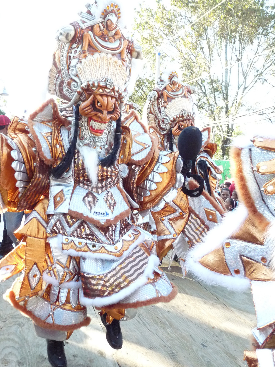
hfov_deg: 38.7
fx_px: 392
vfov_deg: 50.1
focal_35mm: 37
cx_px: 138
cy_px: 184
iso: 320
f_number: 2.8
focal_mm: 4.8
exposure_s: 1/250
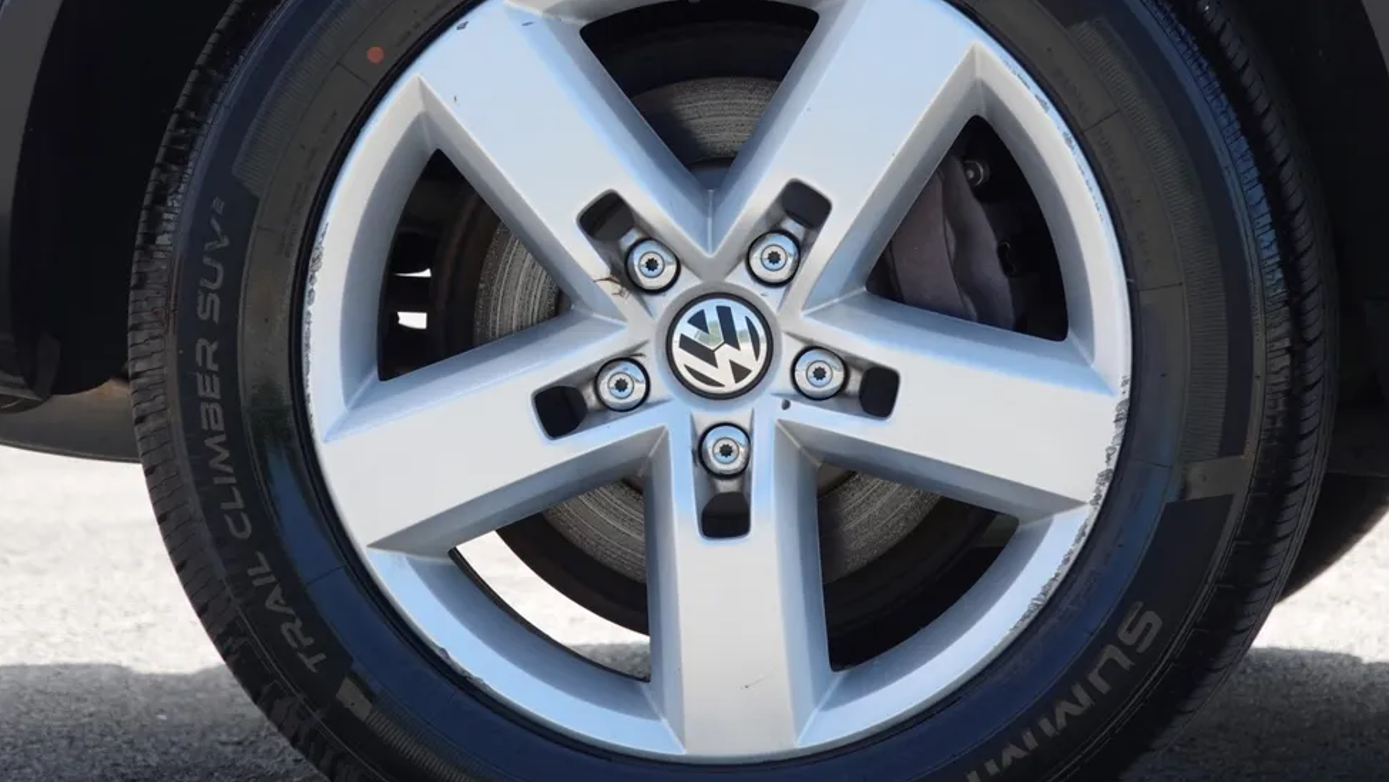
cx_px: 742
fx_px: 23320
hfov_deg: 3.4
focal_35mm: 633
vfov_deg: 1.9
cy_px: 345
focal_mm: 177.86
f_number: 4
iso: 100
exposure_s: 1/320
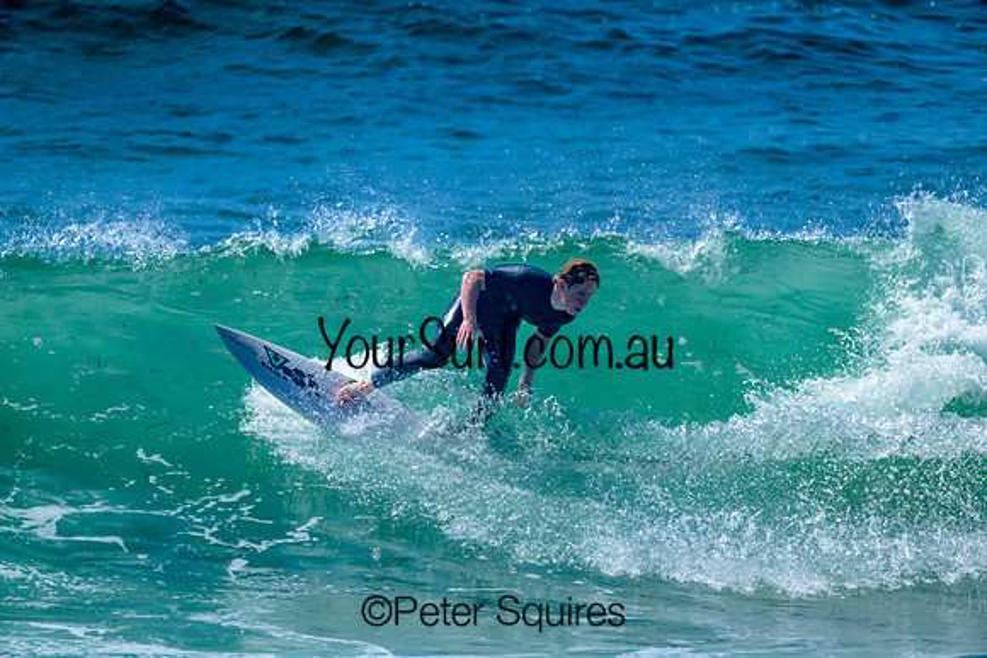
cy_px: 329
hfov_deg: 1.8
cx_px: 494
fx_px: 30712
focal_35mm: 1120
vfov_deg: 1.2
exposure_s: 1/2000
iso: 450
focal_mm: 1120
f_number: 9
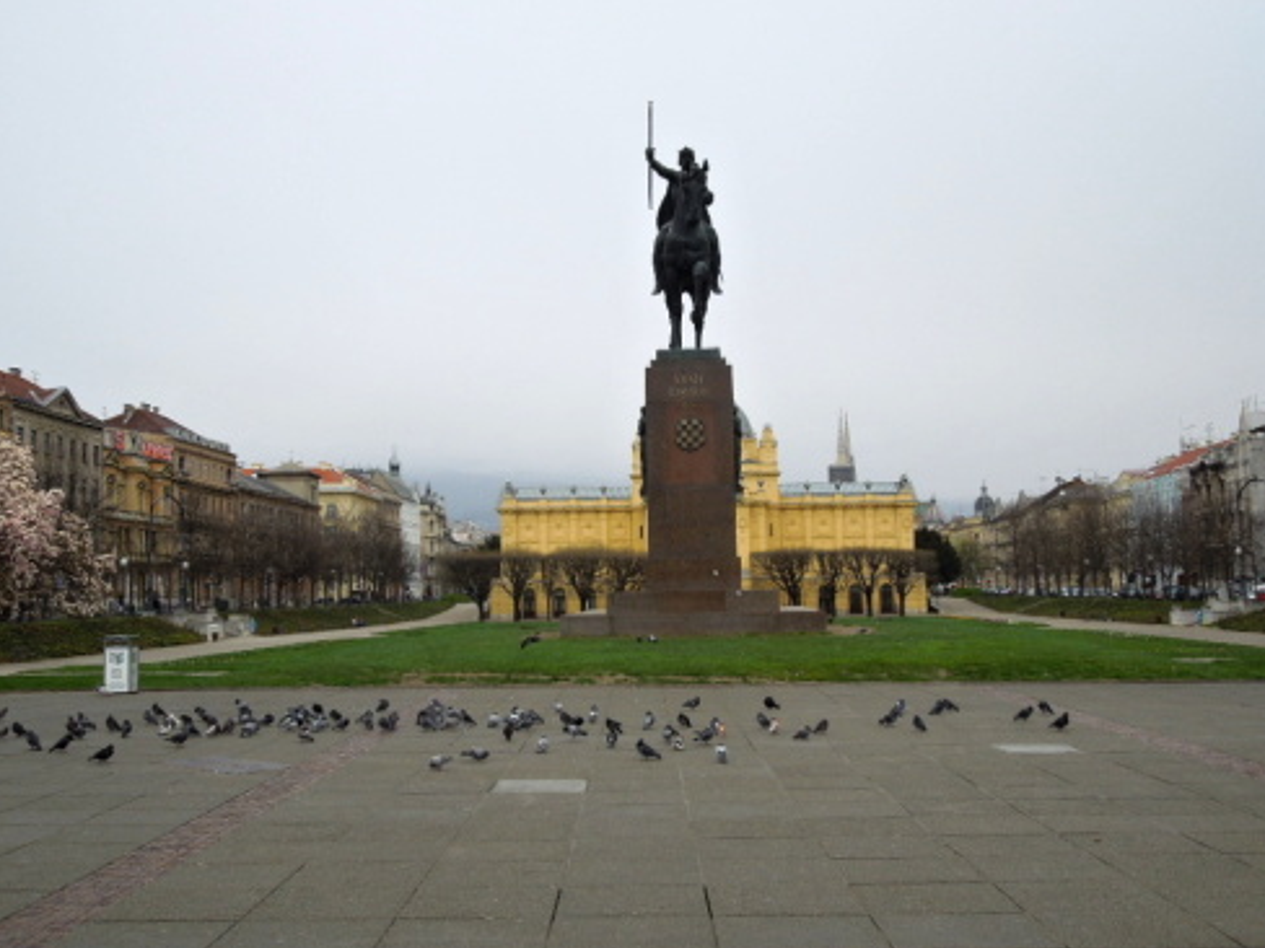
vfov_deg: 36.0
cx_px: 627
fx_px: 1462
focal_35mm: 40
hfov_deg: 46.8
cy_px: 478
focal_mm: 7
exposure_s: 1/800
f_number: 3.8
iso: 100
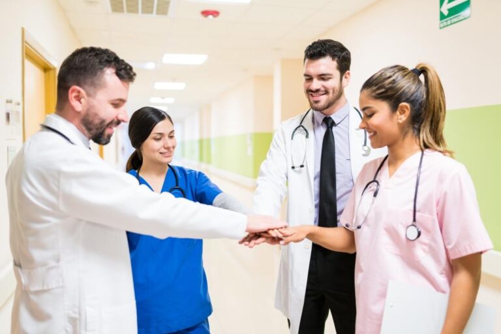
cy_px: 167
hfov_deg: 54.4
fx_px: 487
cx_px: 250
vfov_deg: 37.9
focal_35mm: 35
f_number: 1.8
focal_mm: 35
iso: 800
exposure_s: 1/100
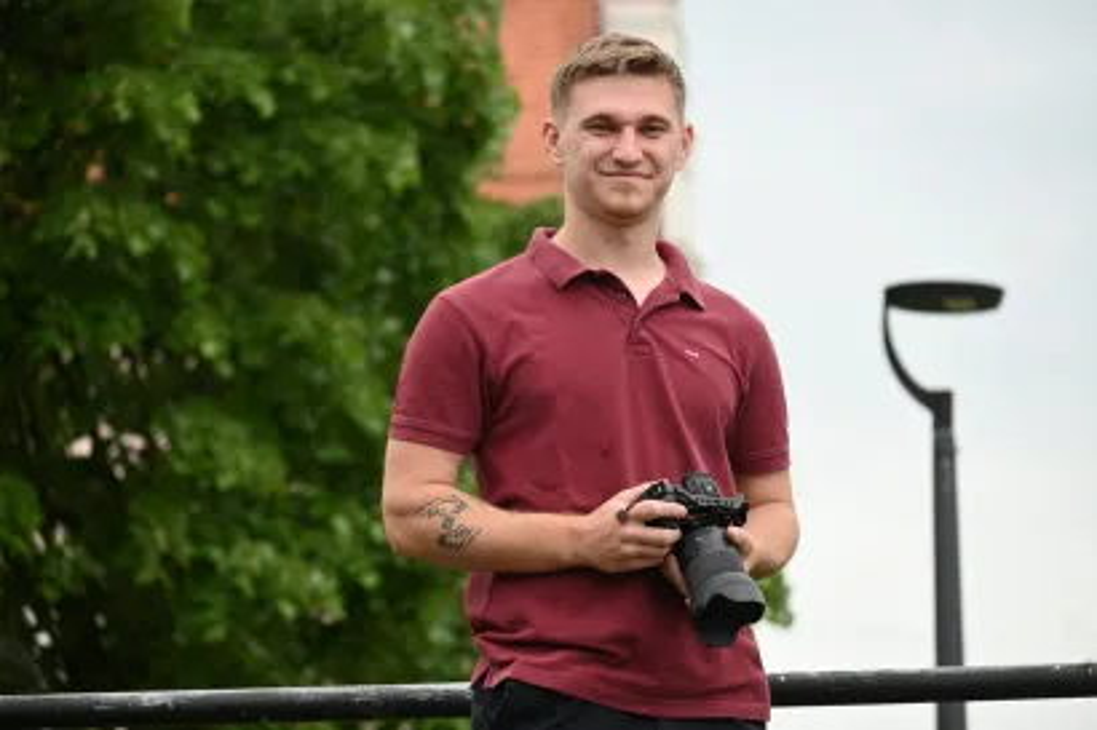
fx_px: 5939
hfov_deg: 10.6
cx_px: 548
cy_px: 365
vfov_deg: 7.0
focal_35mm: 195
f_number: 5.3
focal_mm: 130
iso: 320
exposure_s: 1/250
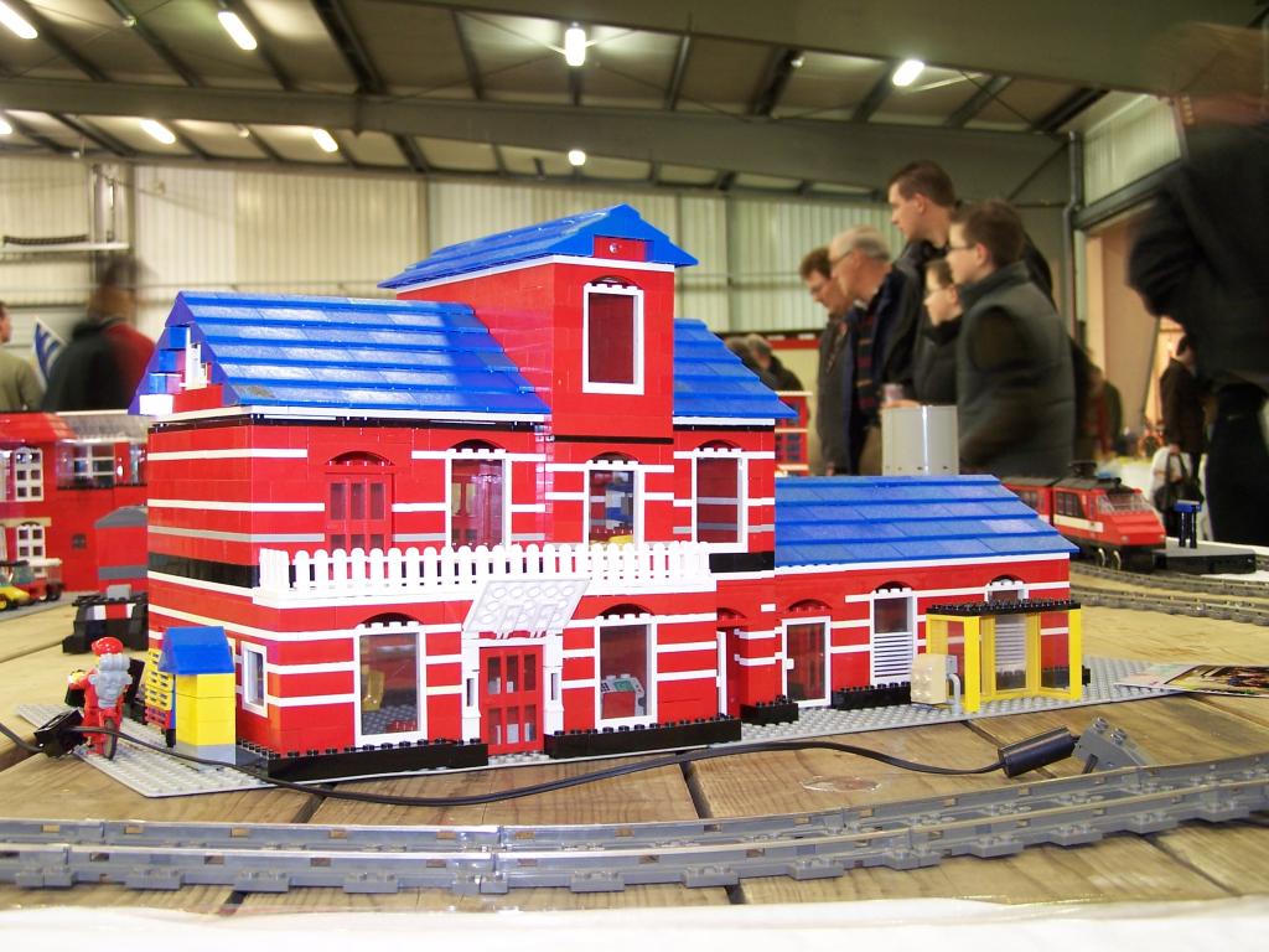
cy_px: 476
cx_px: 634
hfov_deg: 39.7
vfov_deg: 30.3
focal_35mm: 48
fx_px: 1760
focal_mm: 8
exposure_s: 1/2
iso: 80
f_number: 3
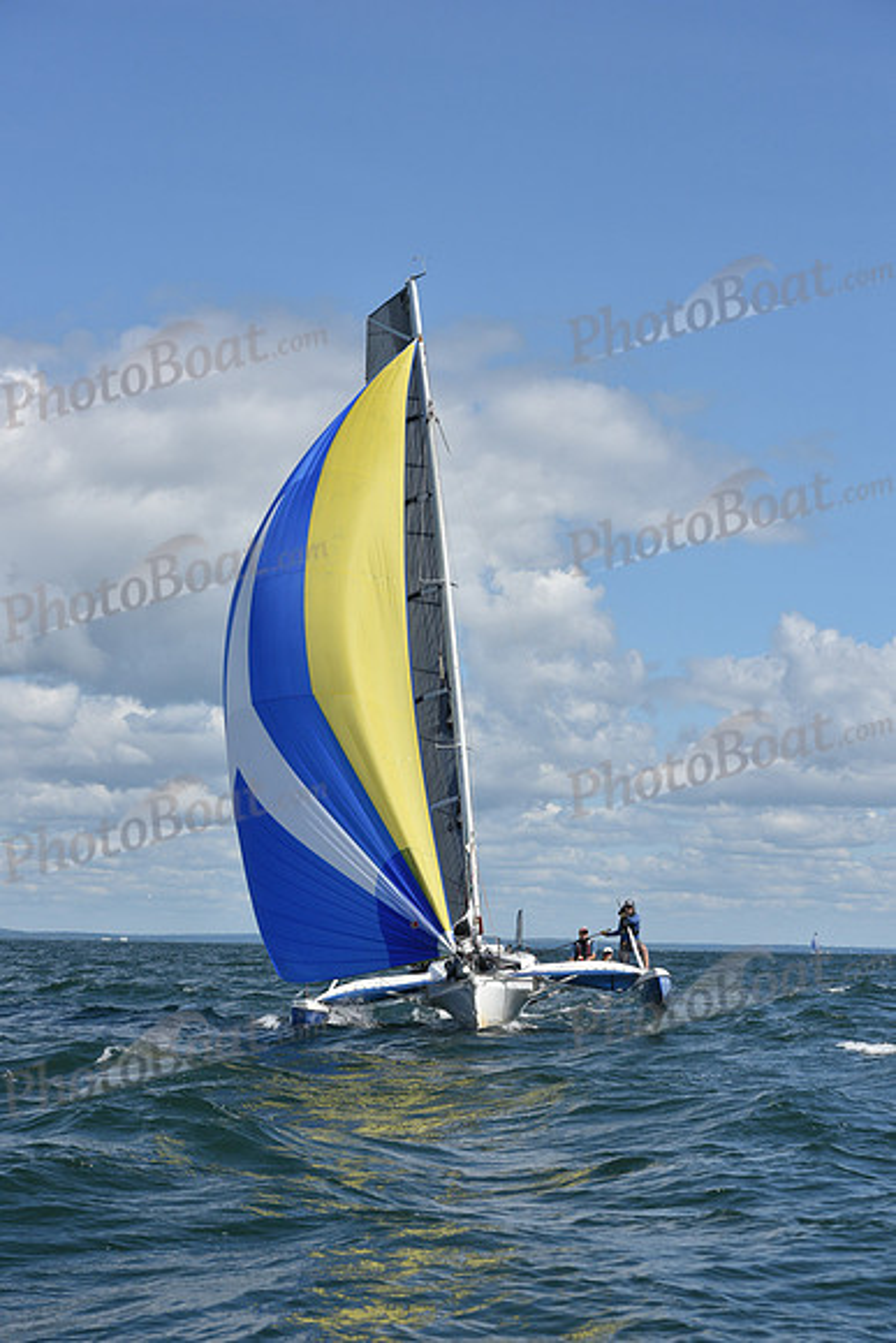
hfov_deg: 19.5
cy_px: 672
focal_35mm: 70
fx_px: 2612
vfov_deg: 28.8
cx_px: 448
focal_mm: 70
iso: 250
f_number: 9
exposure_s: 1/1250
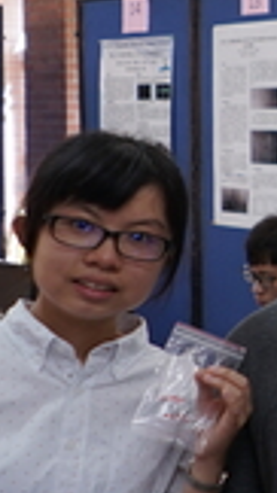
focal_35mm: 95
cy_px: 190
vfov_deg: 22.4
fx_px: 1242
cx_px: 718
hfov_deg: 10.5
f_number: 3.2
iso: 400
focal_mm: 21
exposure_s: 1/60
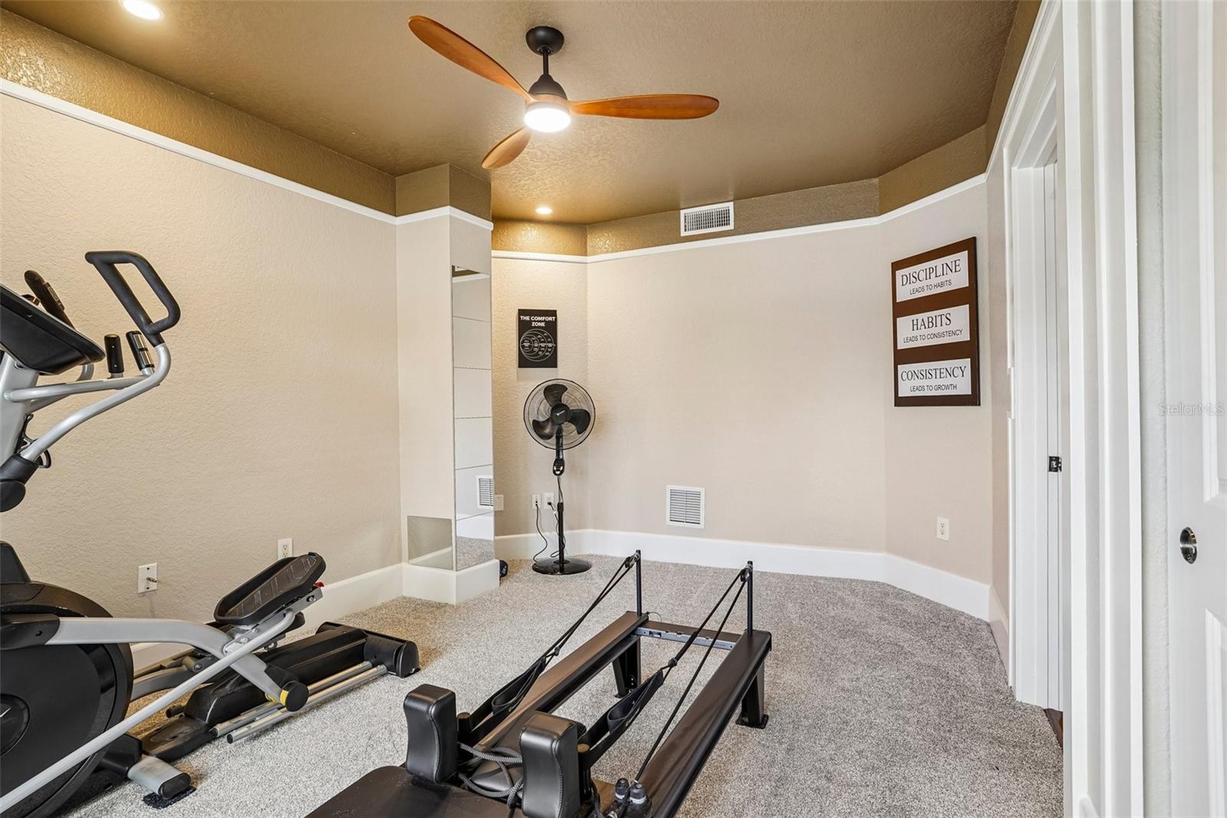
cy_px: 409
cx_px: 614
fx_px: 579
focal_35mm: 17
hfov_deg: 93.3
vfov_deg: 70.4
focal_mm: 17
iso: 160
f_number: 8
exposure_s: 1/5
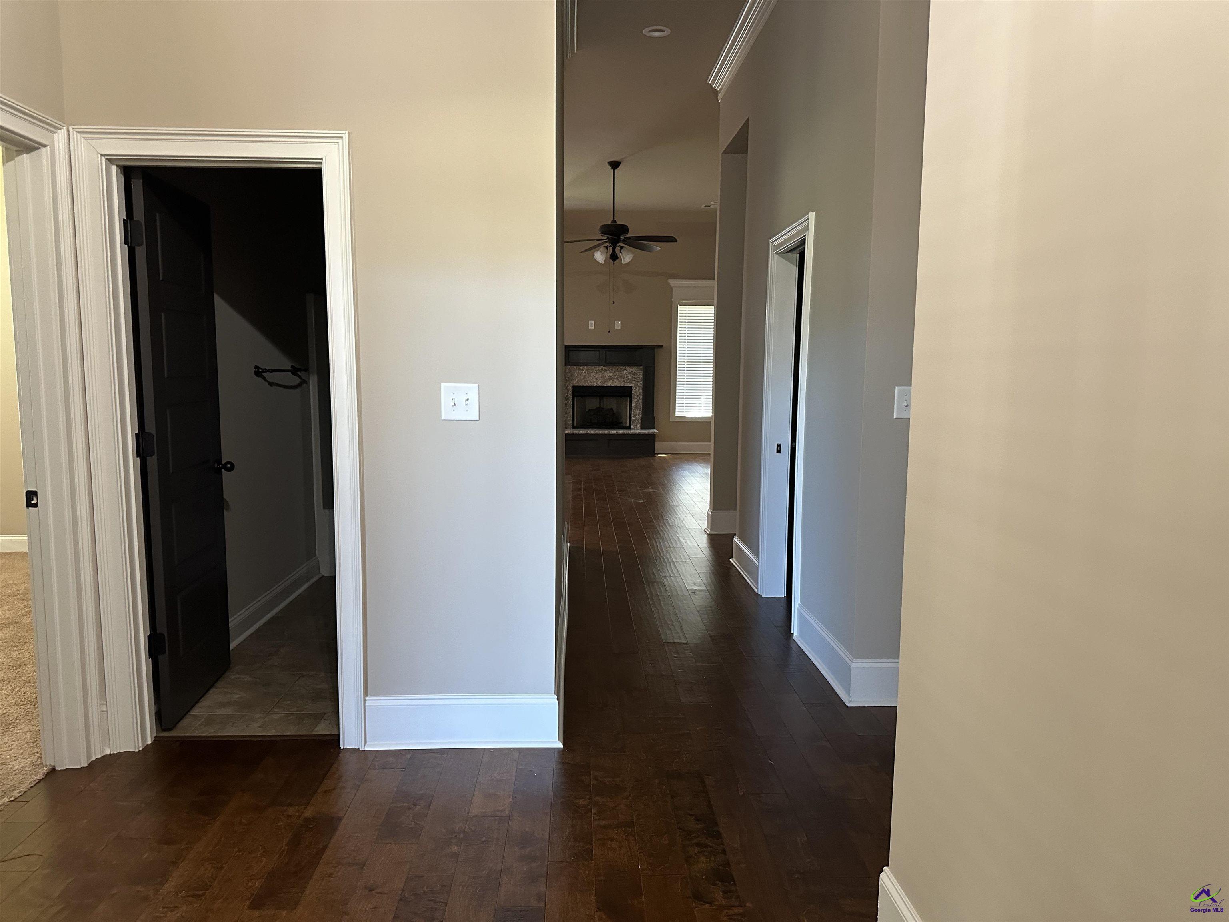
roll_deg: +0.0
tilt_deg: -6.5
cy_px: 461
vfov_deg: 56.8
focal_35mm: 24
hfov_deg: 71.6
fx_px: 852
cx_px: 614
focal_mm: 6.86
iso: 500
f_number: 1.78
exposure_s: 1/60
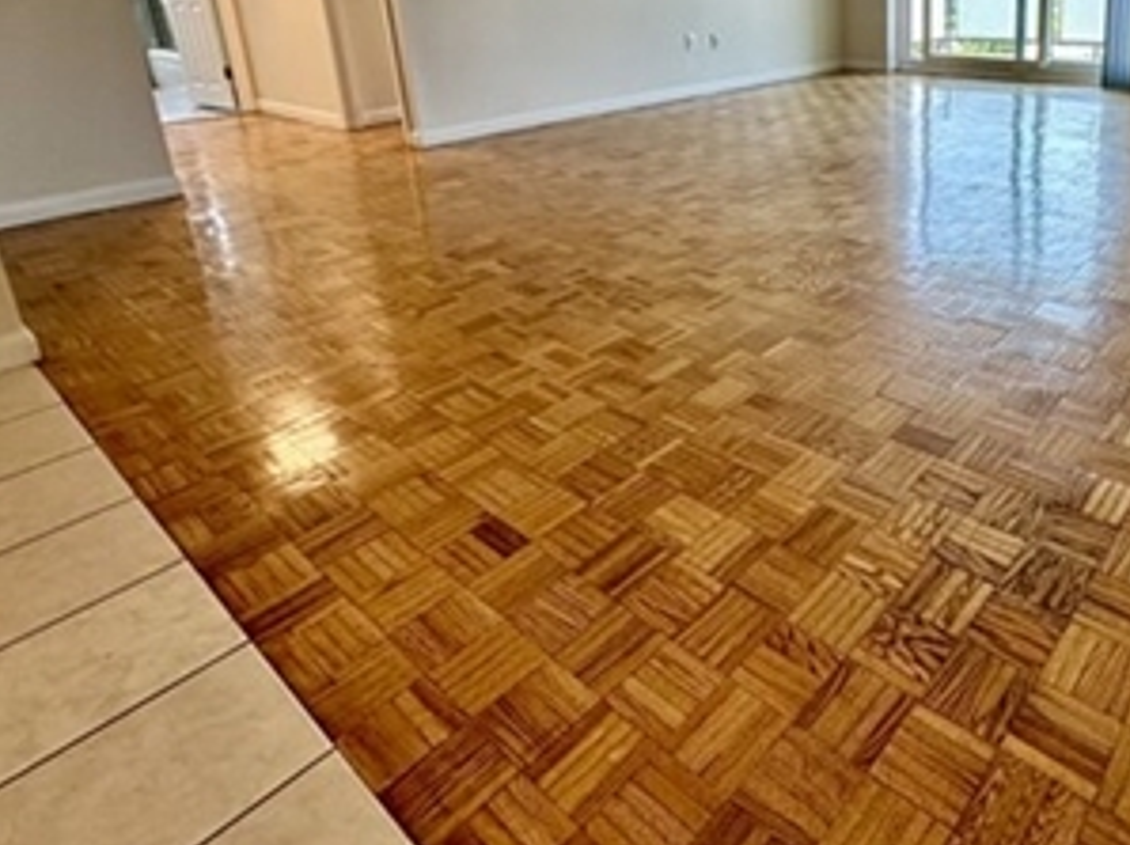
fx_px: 783
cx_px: 859
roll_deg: +1.0
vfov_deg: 53.2
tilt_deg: -15.2
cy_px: 176
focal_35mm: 24
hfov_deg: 66.8
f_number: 2.2
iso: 125
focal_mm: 2.22
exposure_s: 1/120
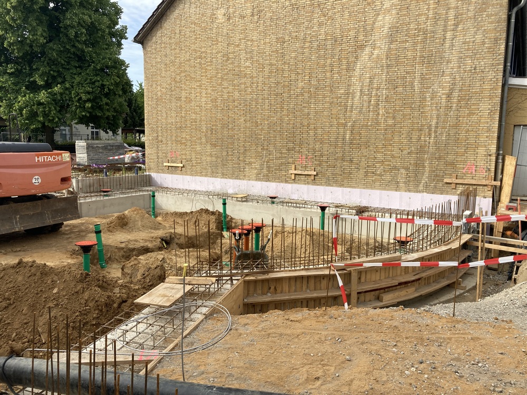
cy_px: 198
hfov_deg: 63.4
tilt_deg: -5.4
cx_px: 264
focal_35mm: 28
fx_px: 426
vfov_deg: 49.7
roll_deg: -2.0
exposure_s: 1/941
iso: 20
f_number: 1.8
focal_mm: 3.99
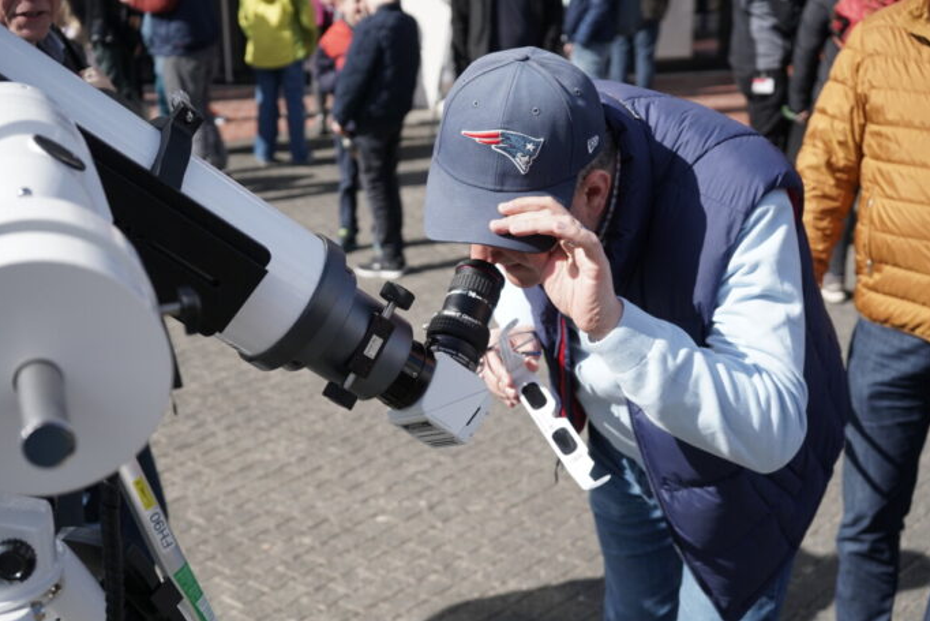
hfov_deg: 39.6
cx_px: 469
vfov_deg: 27.0
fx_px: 1292
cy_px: 306
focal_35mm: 50
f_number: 5.6
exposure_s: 1/2000
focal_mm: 49
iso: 500
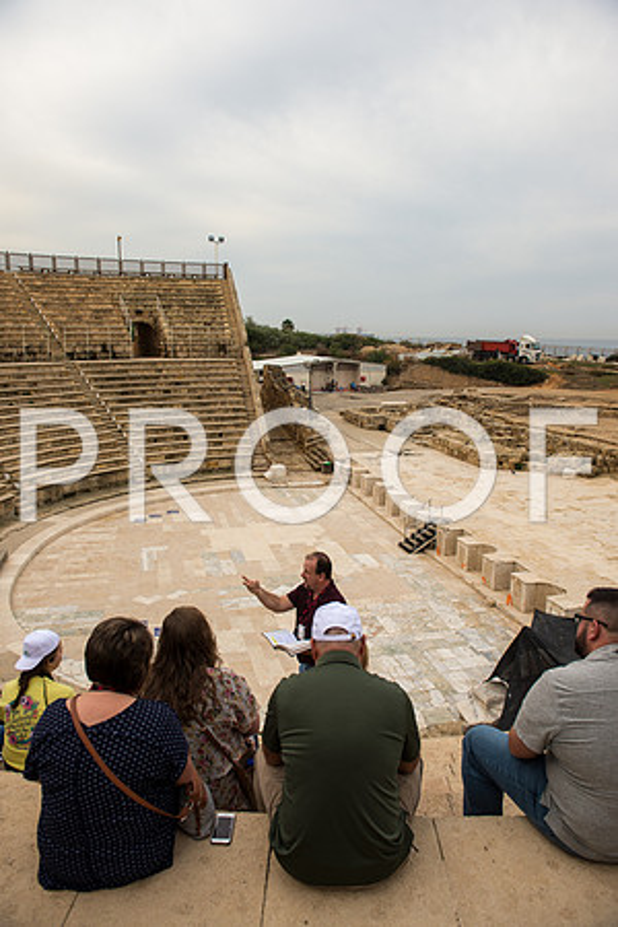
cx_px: 309
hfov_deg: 53.1
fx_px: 618
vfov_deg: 73.7
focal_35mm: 24
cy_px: 464
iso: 100
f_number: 3.5
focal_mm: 24
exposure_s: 1/640
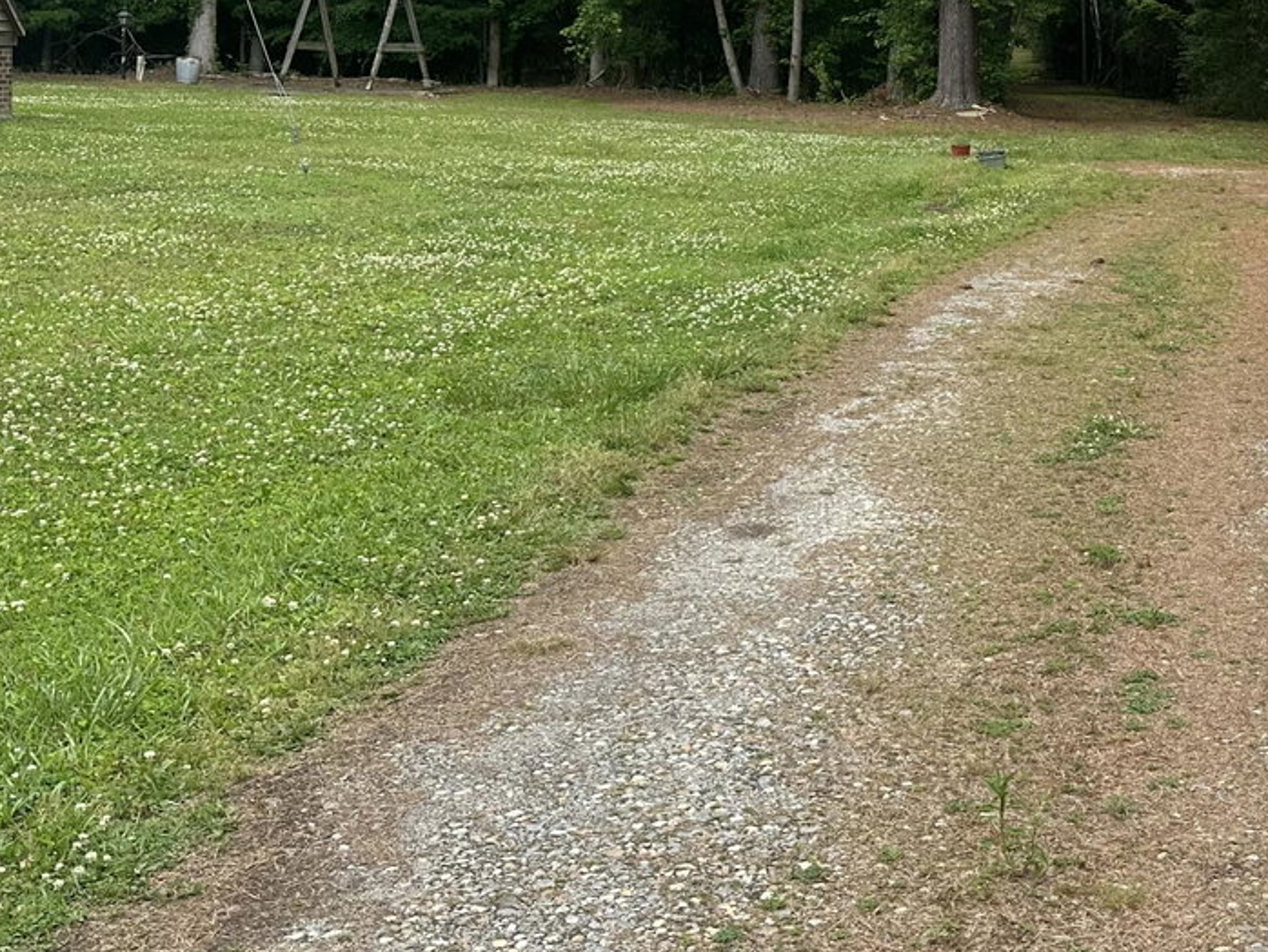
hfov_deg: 31.8
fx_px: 2015
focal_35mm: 55
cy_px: 40
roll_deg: -1.6
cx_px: 1310
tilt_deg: -2.1
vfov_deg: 25.5
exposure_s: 1/1433
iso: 80
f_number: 1.78
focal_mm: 6.86
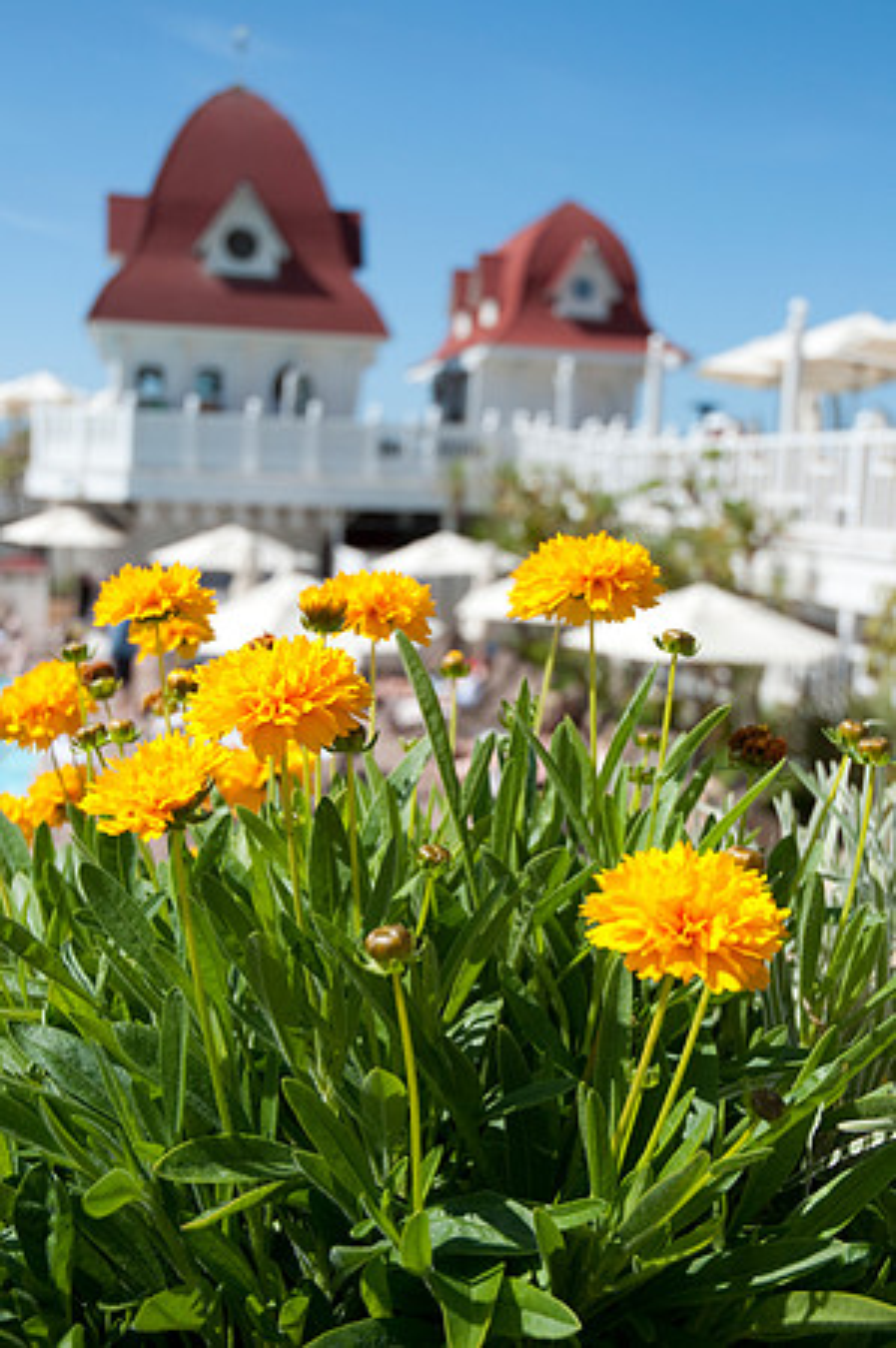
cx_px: 448
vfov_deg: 42.4
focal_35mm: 46
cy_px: 674
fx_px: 1740
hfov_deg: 28.9
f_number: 6.3
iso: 200
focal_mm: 31
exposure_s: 1/1000
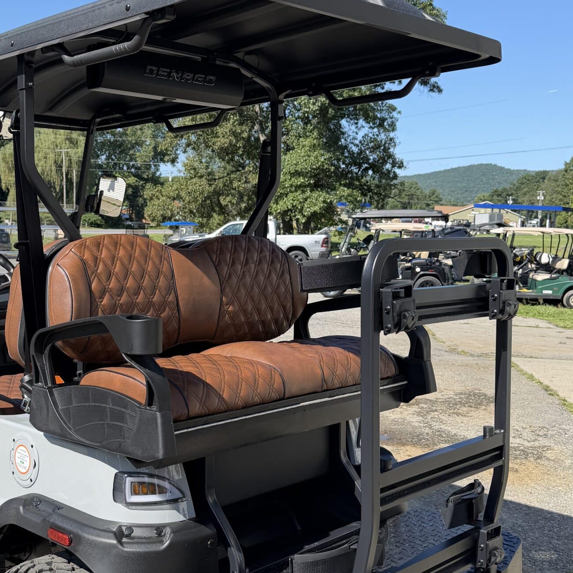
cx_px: 169
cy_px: 285
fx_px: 787
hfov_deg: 39.3
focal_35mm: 42
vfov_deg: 40.0
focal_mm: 6.76
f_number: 1.78
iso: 80
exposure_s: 1/2525
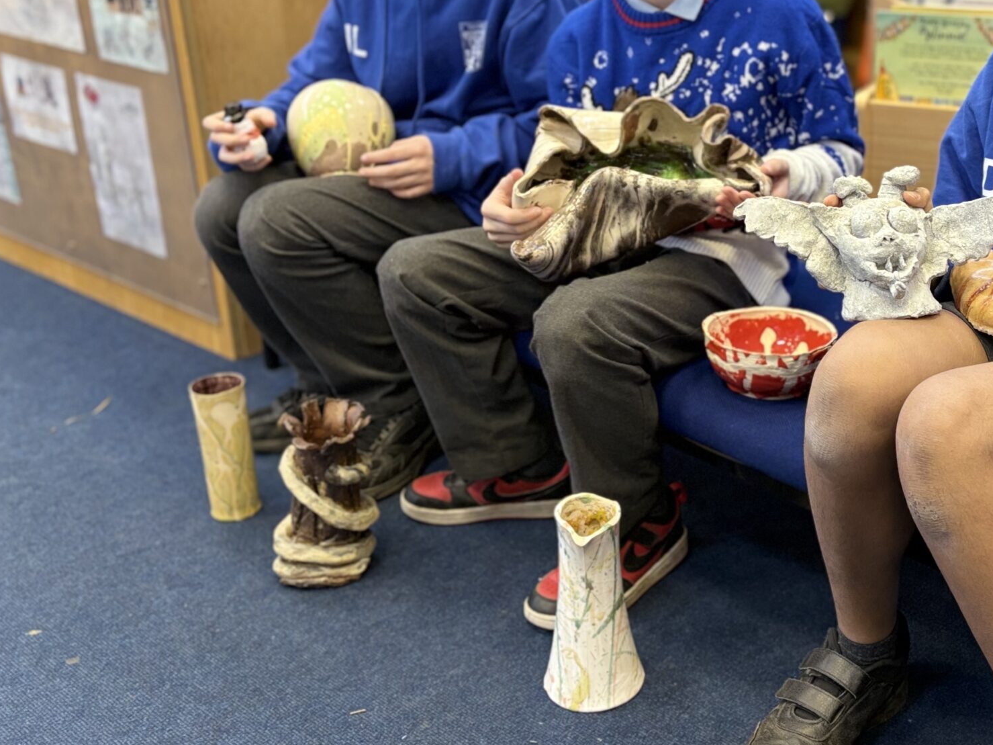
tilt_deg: -19.1
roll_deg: +0.3
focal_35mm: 45
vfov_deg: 31.8
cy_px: 232
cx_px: 726
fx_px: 1291
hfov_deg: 41.0
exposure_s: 1/50
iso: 200
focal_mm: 5.96
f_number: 1.6
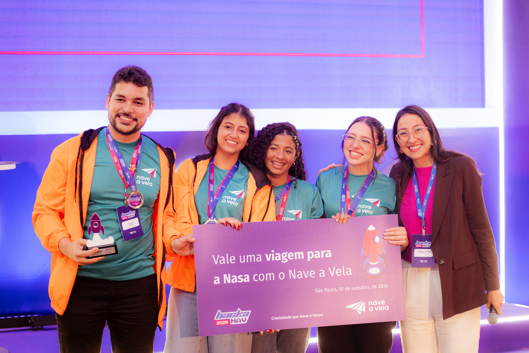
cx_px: 264
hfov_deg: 27.0
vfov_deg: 18.2
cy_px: 176
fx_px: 1102
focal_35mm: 75
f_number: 1.8
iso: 800
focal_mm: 50
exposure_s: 1/100
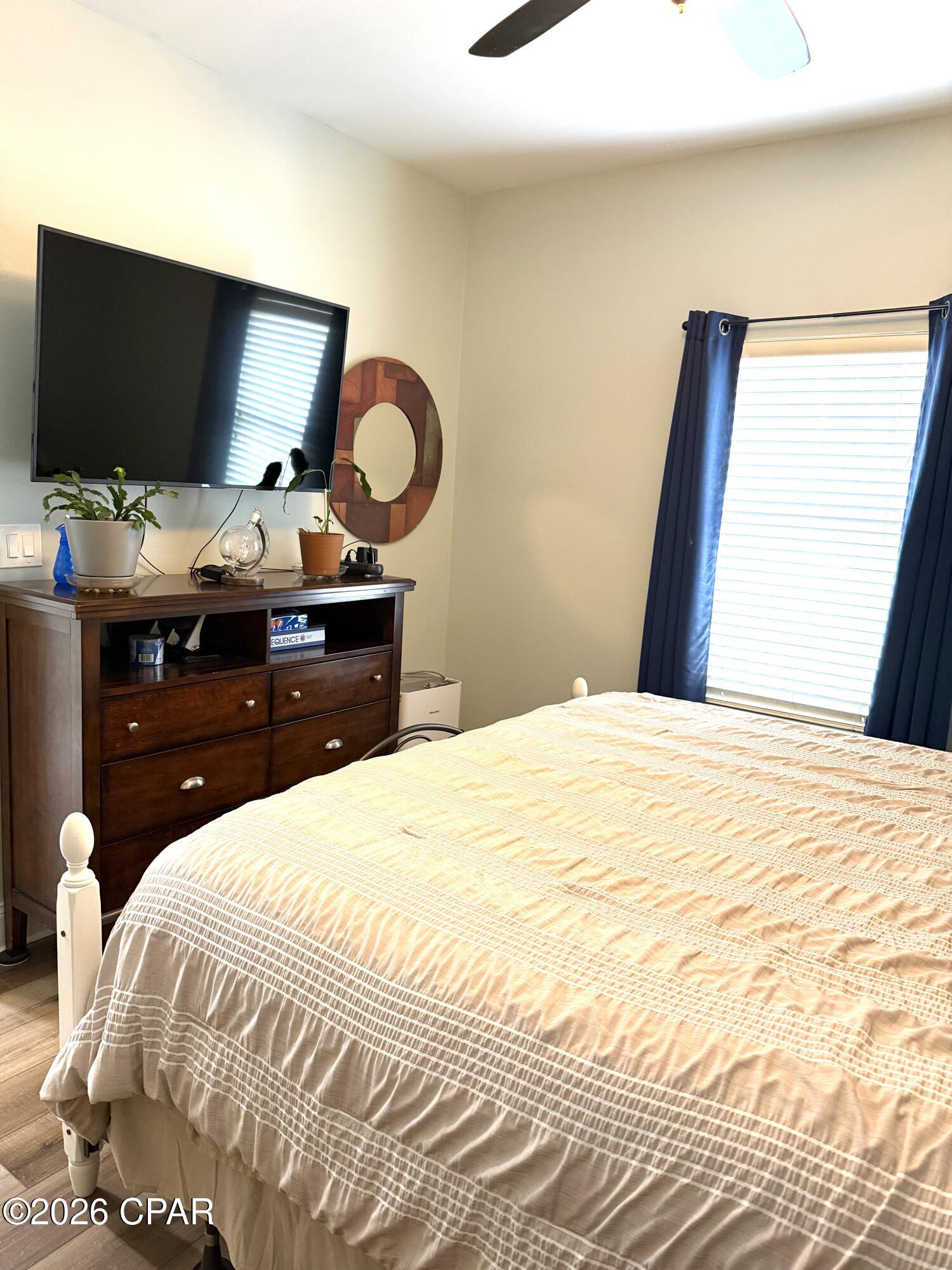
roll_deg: -3.1
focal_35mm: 24
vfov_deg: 71.6
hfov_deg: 56.8
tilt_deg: -9.6
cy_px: 635
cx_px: 476
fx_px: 880
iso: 400
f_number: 1.78
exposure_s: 1/60
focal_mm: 6.76
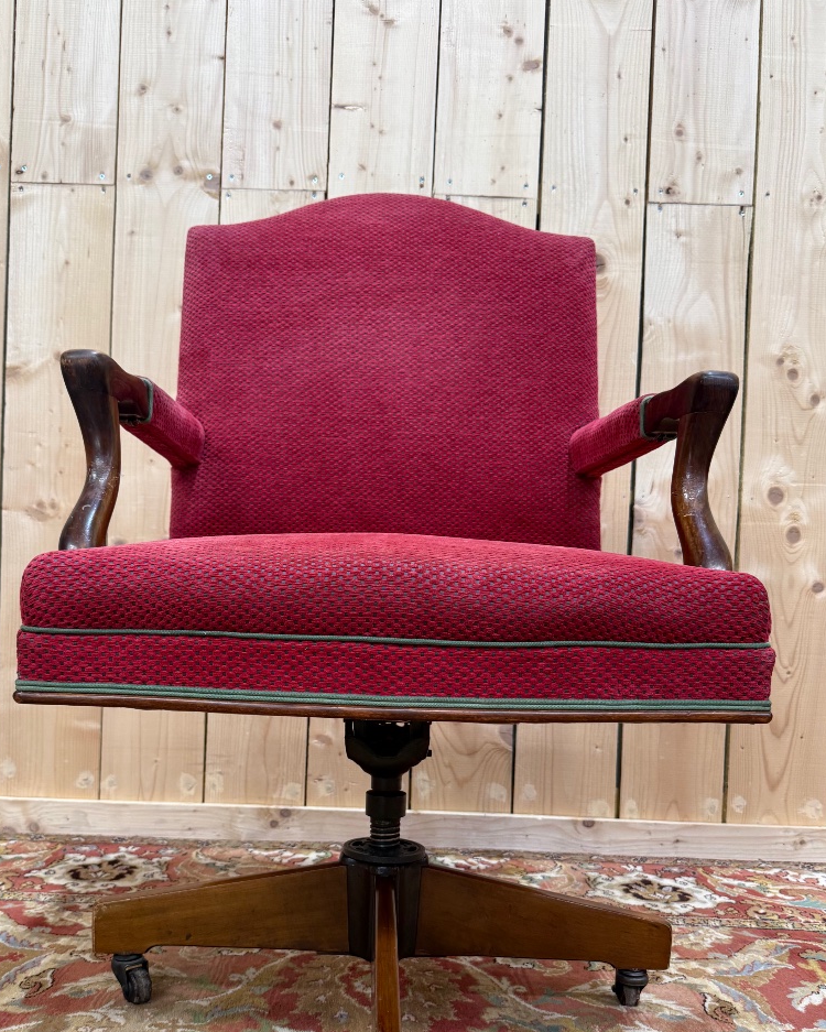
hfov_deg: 48.5
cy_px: 639
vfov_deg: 58.1
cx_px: 376
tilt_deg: -0.6
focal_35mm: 30
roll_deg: -1.0
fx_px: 916
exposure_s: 1/100
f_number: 1.78
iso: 200
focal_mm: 6.76
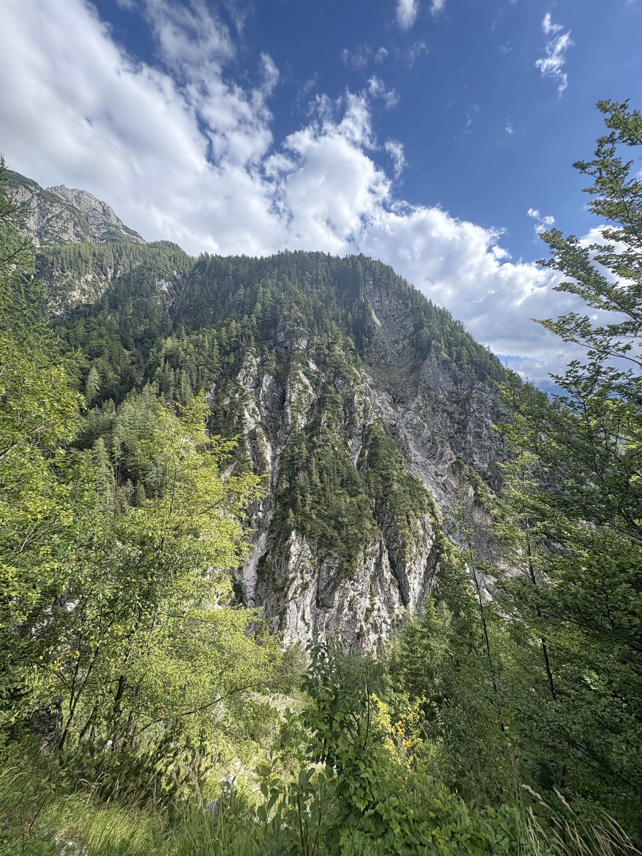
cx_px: 321
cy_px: 428
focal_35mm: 14
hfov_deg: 85.7
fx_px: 346
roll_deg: -0.5
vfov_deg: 102.1
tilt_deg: +3.7
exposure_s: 1/631
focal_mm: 2.22
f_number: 2.2
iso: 64
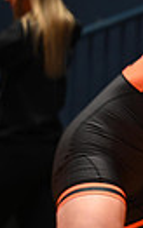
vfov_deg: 3.2
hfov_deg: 2.0
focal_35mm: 656
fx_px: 4086
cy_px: 178
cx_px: 432
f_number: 2.8
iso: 500
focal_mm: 145
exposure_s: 1/120
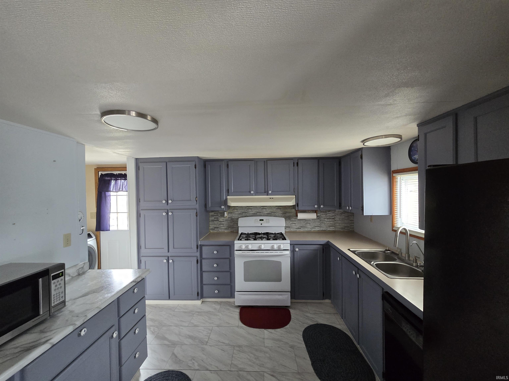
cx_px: 254
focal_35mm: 13
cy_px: 190
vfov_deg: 89.9
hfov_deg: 106.2
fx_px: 191
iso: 500
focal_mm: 2.2
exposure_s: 1/60
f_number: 2.2
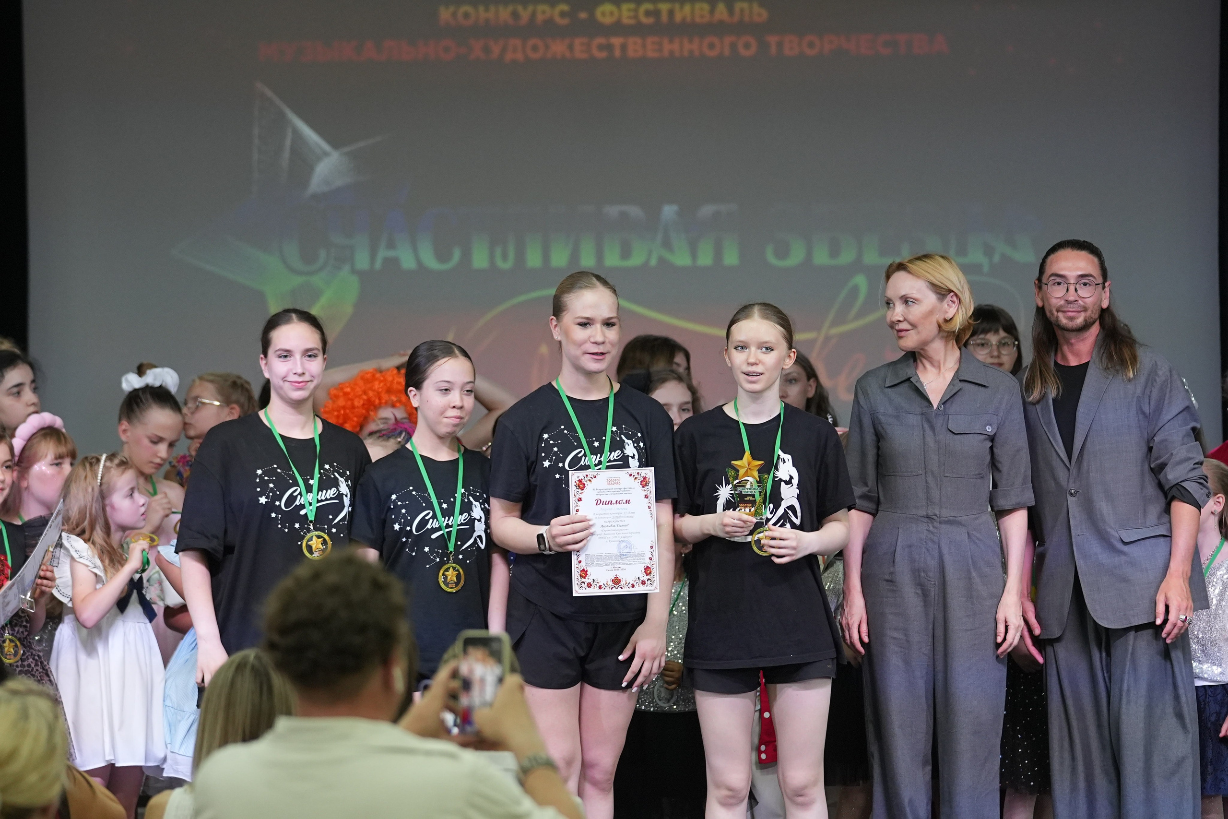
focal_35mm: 181
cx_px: 614
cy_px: 410
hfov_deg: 11.4
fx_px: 6174
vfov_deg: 7.6
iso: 1600
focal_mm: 121
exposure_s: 1/400
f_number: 2.8
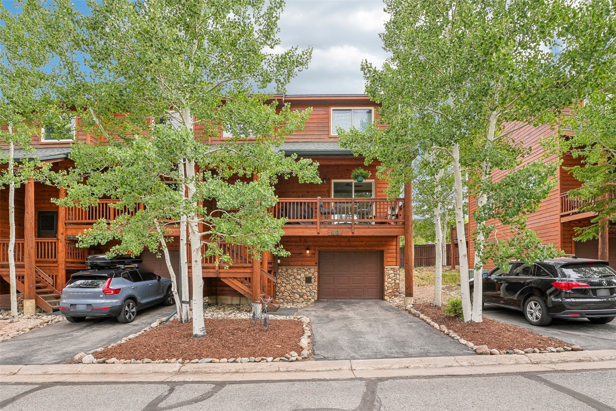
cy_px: 206
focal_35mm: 16
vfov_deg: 72.0
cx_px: 308
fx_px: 282
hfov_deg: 95.0
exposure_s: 1/90
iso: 100
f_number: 8
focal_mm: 11
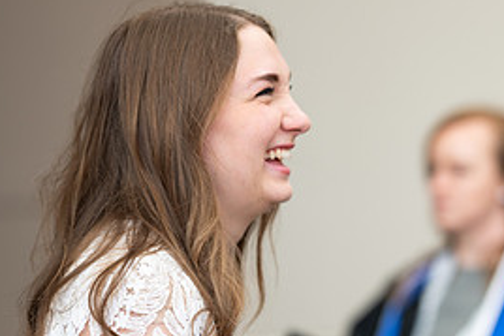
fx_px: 2577
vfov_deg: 7.5
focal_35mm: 184
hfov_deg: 11.1
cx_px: 519
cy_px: 203
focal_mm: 85
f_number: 1.8
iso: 100
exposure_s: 1/400
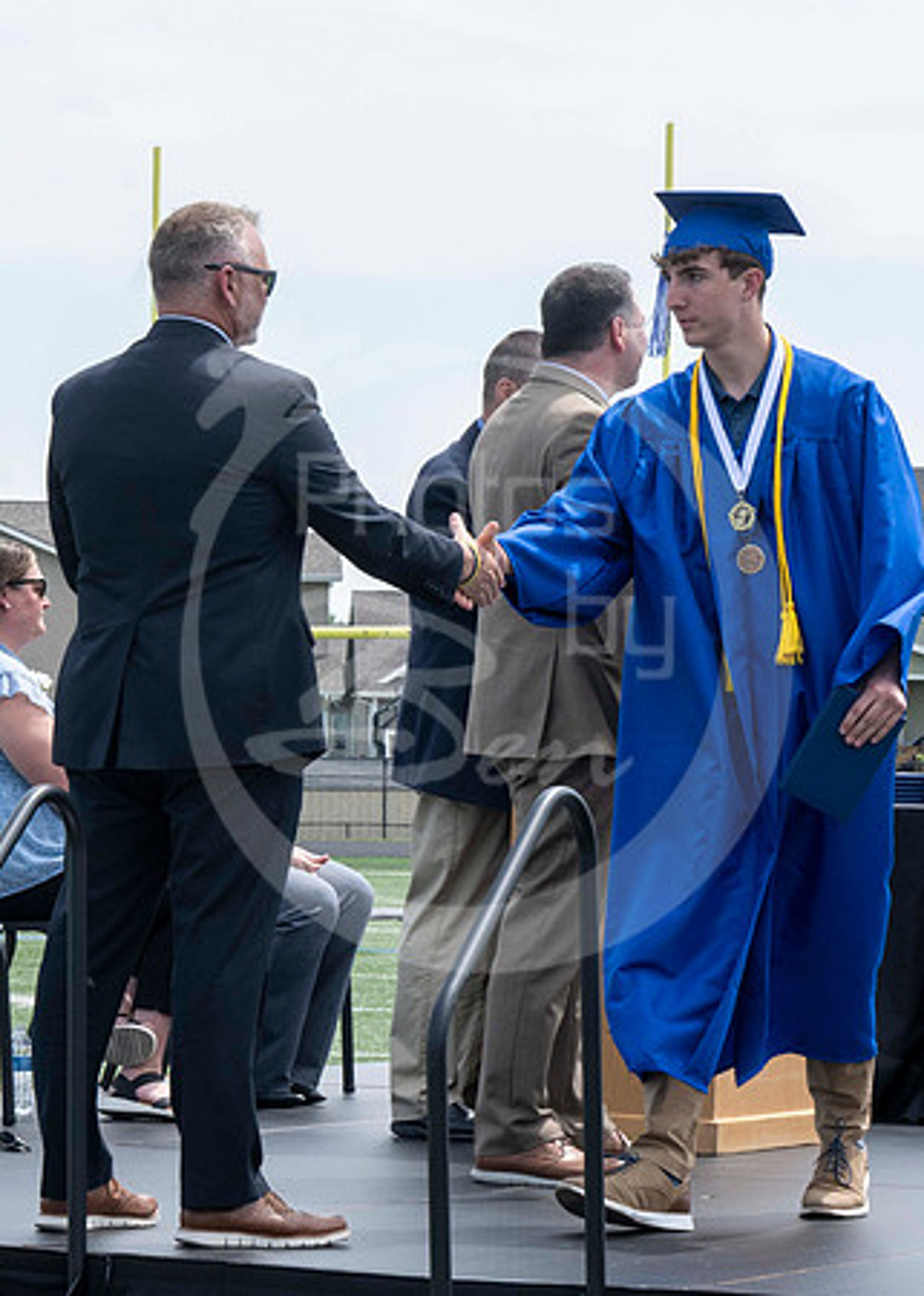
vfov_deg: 12.5
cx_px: 223
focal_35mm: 161
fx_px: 5909
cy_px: 468
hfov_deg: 8.9
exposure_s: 1/250
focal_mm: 70
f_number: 13
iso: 200
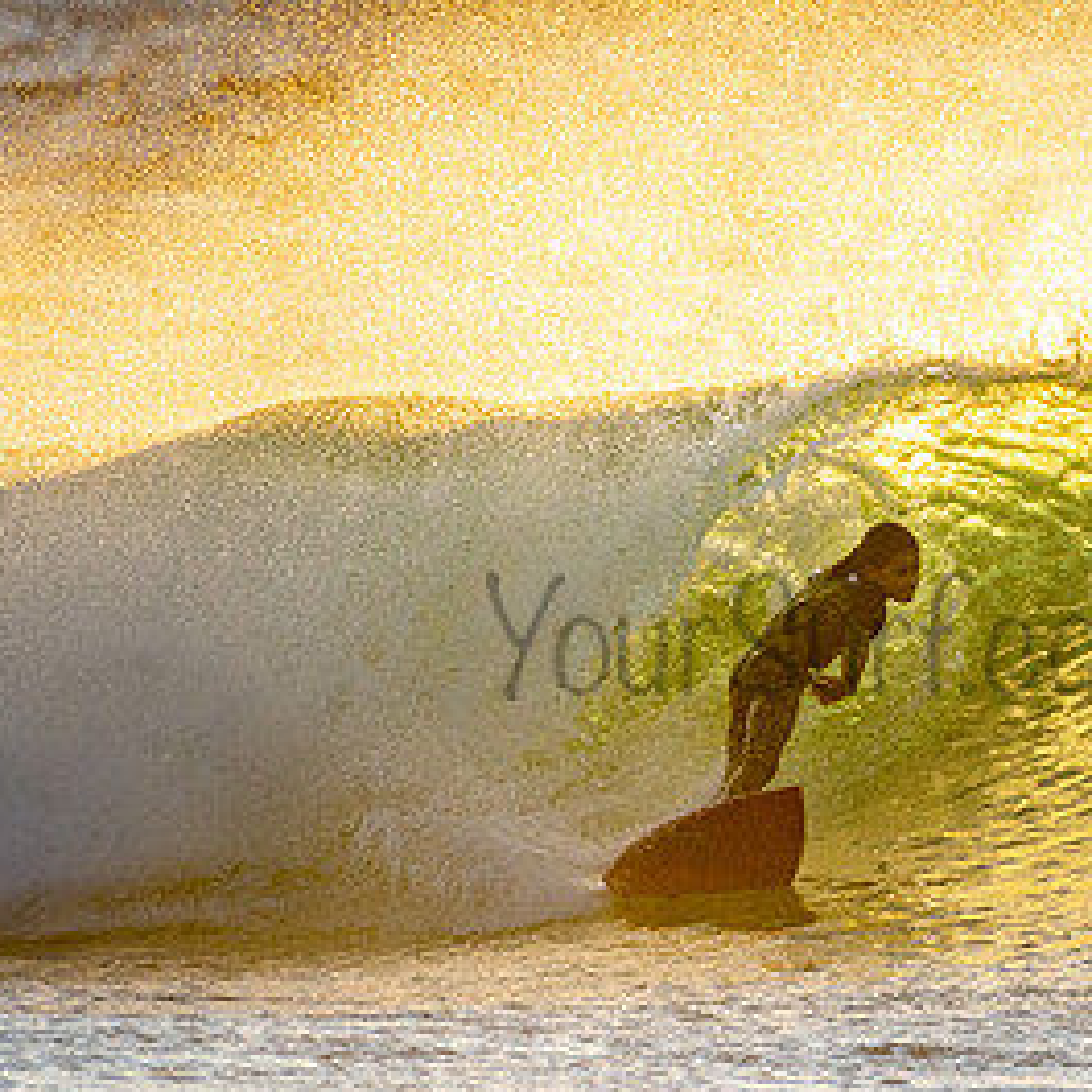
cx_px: 911
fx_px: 51323
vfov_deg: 1.2
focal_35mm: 1438
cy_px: 600
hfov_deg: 1.2
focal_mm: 500
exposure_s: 1/1250
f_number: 5.6
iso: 360
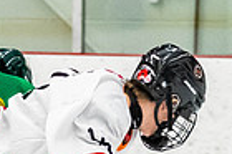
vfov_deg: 1.7
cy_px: 245
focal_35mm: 812
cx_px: -63
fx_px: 5227
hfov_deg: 2.5
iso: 1600
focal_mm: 86
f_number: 2.8
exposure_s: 1/640
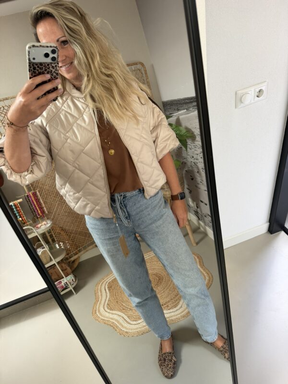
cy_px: 192
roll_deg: +12.5
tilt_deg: -39.6
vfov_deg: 71.6
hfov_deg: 56.8
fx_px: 266
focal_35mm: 24
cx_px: 144
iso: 160
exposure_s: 1/121
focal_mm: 6.76
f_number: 1.78
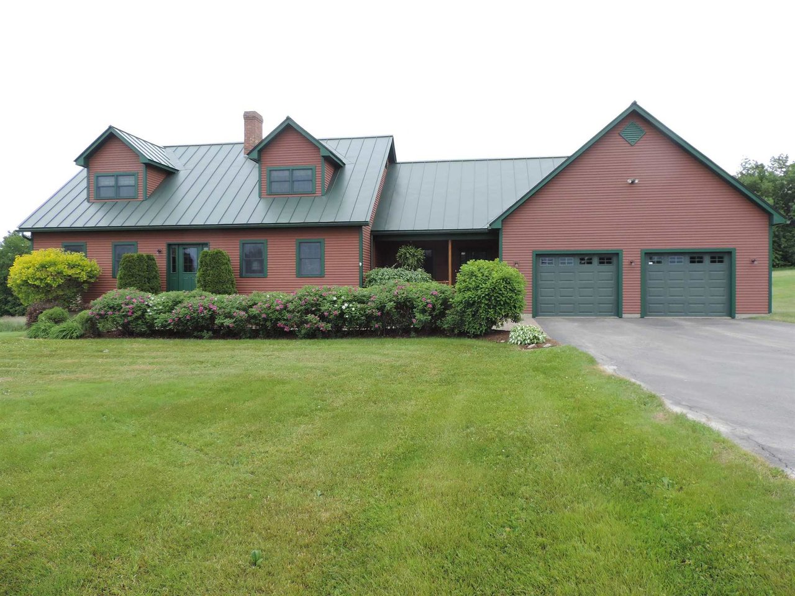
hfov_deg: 71.6
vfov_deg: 56.8
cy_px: 298
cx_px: 398
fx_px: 551
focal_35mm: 24
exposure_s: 1/200
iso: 80
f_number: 3
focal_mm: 4.3
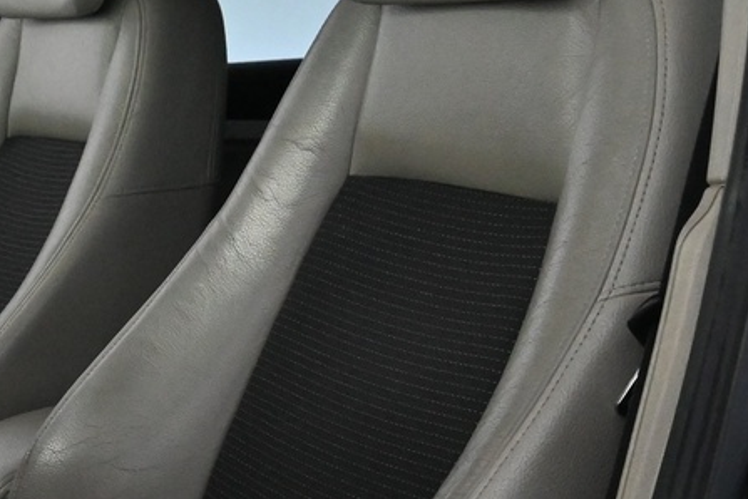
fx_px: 1808
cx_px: 50
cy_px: 482
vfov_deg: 15.5
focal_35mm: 87
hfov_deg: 22.7
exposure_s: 1/125
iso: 4000
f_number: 5.6
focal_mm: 16
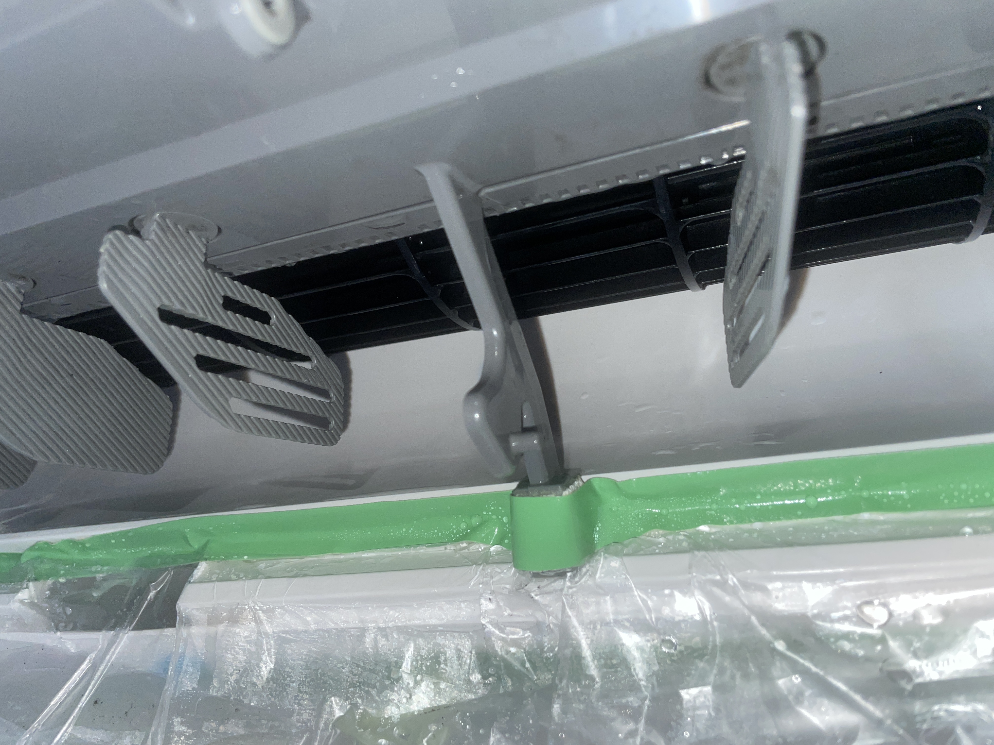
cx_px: 497
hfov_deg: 67.3
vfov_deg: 53.1
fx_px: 747
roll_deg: -11.0
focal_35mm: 26
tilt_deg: +41.9
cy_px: 372
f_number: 1.6
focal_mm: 4.2
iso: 64
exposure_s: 1/75
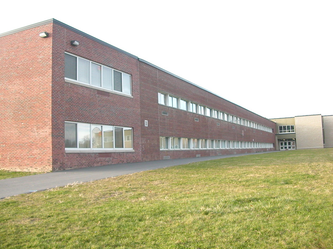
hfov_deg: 50.1
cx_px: 166
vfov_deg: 38.7
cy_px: 124
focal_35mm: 37
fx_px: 356
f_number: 2.7
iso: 100
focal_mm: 5.6
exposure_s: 1/74.3
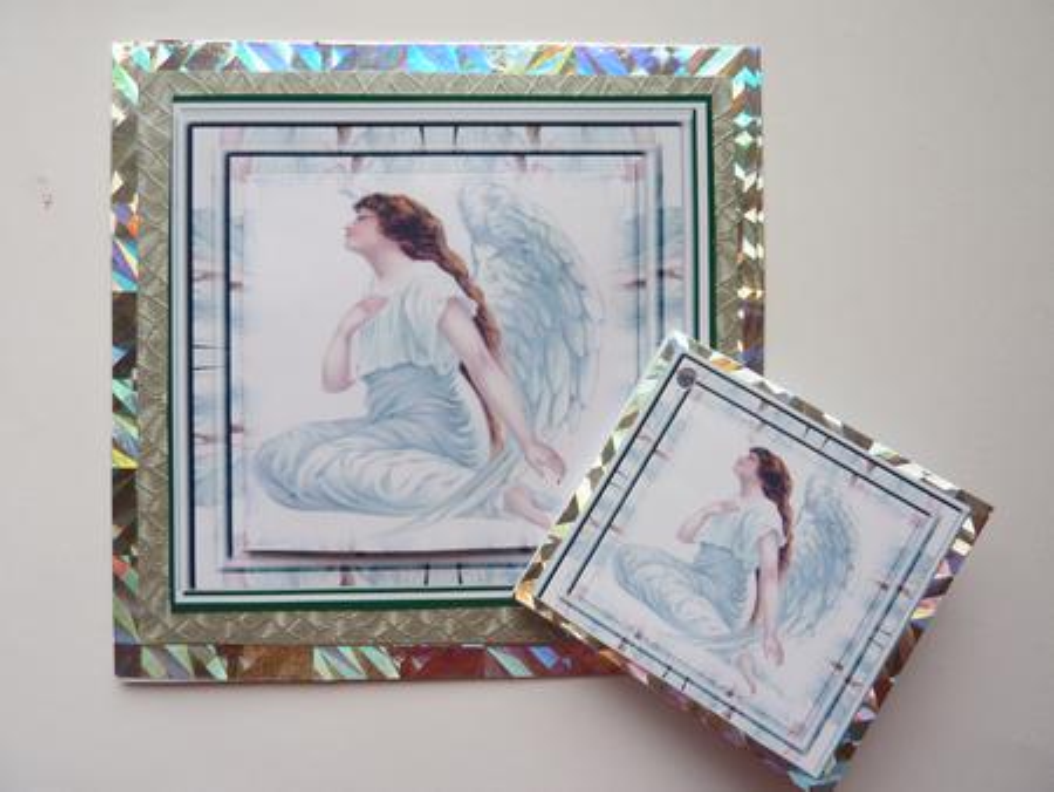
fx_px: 762
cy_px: 396
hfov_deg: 69.4
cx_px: 527
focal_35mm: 25
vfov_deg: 54.9
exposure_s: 1/50
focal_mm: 4.1
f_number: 3.3
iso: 80
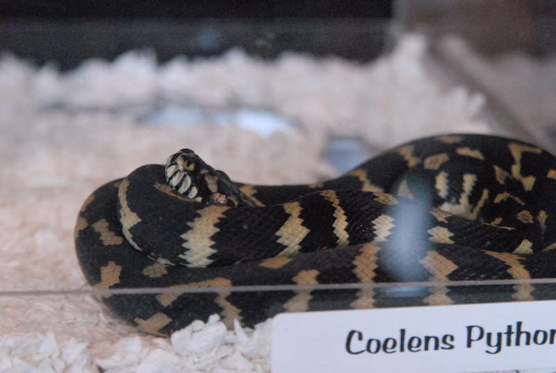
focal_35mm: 112
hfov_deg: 18.1
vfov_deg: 12.2
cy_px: 186
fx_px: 1741
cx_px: 278
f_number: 7.1
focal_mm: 75
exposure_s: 1/200
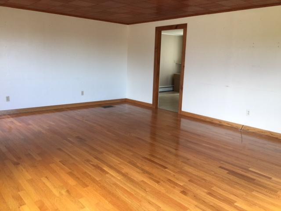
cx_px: 140
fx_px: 235
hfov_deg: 61.7
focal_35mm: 29
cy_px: 106
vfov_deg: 48.2
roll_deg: -2.9
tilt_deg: -9.7
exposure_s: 1/30
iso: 40
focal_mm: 4.15
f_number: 2.2
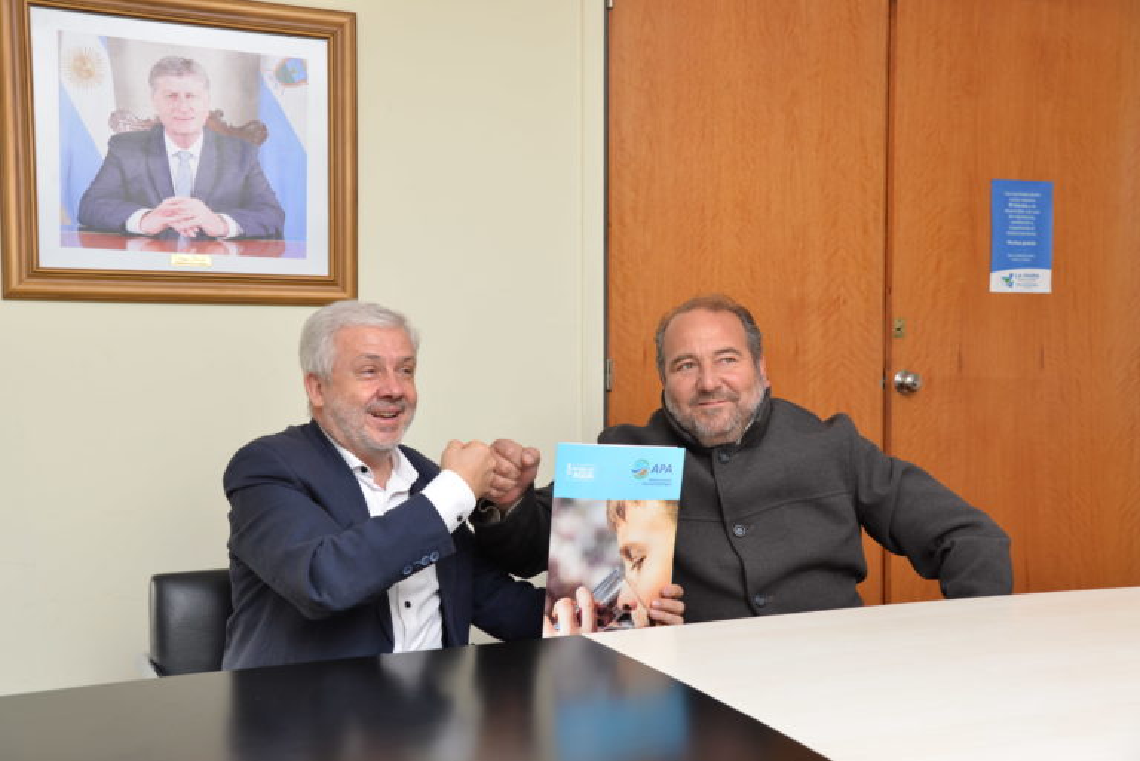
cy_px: 380
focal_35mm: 38
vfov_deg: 35.1
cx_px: 570
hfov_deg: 50.7
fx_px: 1204
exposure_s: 1/160
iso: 200
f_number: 5.6
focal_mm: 38
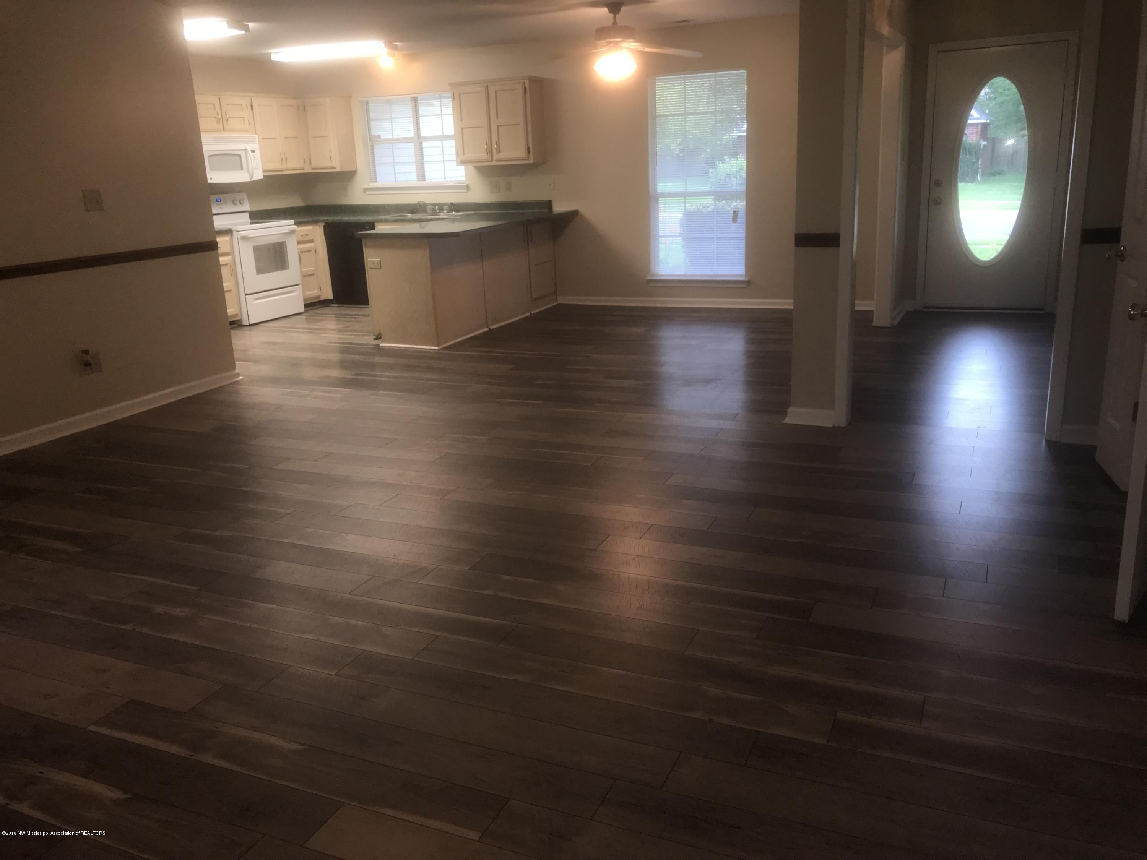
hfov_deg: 63.4
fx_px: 928
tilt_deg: -15.6
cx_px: 574
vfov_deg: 49.7
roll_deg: +2.6
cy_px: 430
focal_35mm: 28
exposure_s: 1/30
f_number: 1.8
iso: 25
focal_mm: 3.99
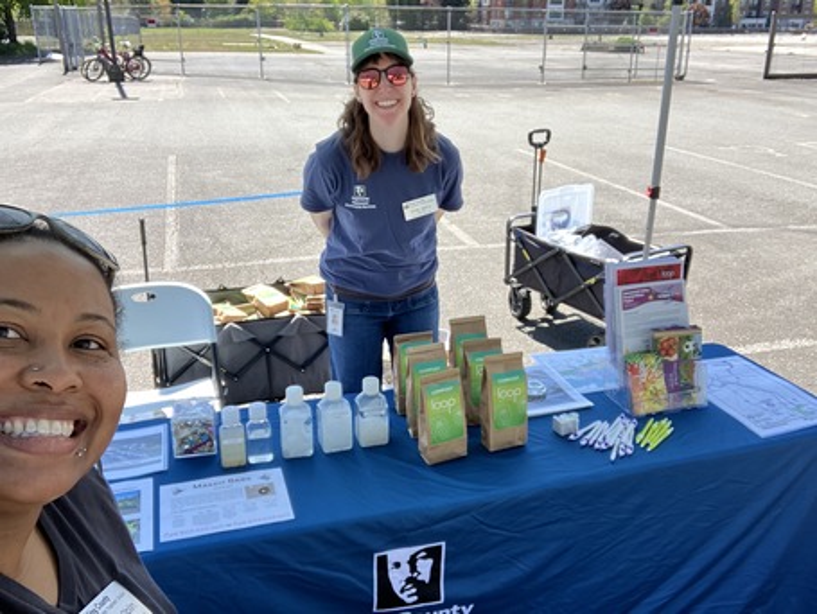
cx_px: 408
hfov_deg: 56.8
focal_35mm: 32
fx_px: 756
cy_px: 307
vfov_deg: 44.2
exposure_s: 1/161
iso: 20
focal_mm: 2.87
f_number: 2.2
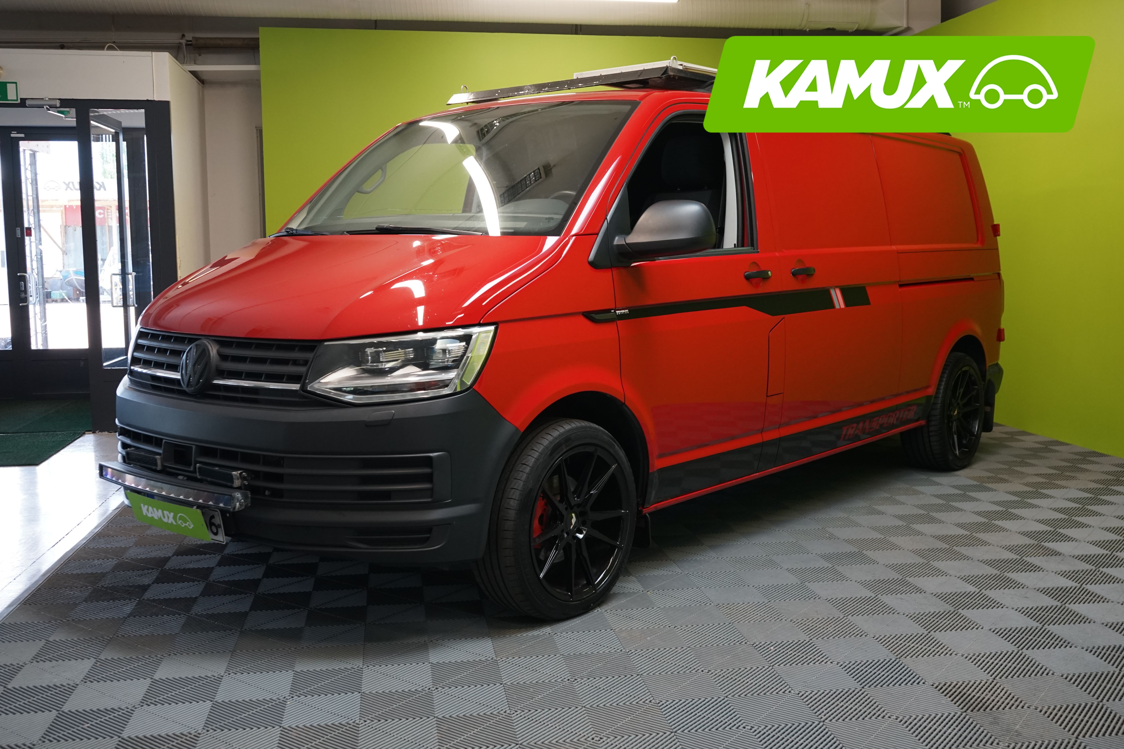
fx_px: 1093
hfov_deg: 54.4
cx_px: 562
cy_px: 374
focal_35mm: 35
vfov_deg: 37.9
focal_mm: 35
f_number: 6.3
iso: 1250
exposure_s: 1/30
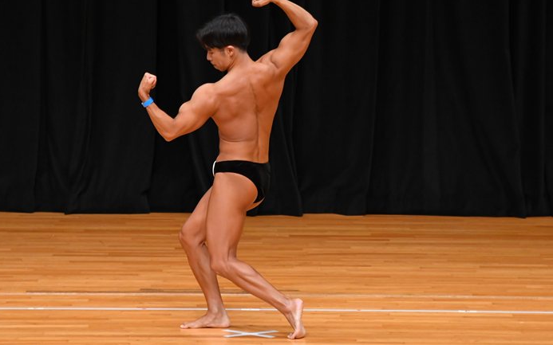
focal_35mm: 342
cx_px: 262
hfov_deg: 6.1
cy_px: 165
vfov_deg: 3.8
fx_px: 5154
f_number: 5.6
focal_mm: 200
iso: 3200
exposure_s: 1/400
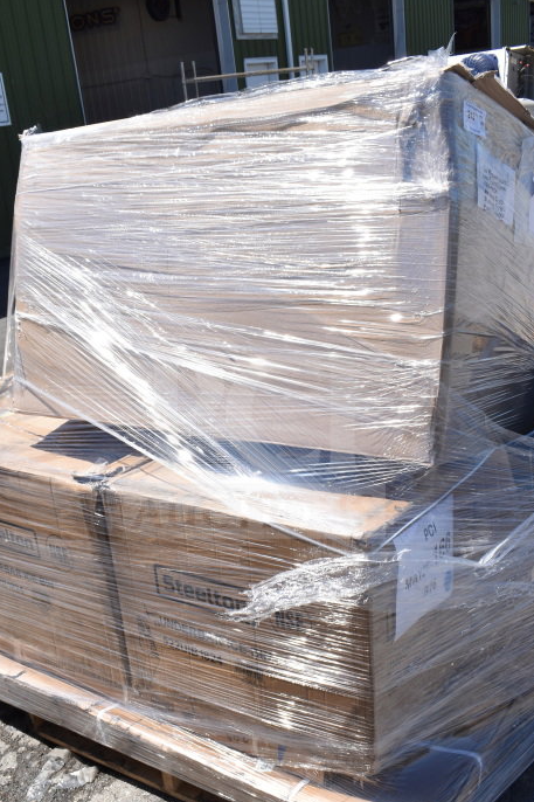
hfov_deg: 36.8
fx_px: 801
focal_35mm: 36
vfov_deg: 53.0
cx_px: 254
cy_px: 446
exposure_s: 1/320
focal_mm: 18
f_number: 9
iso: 200
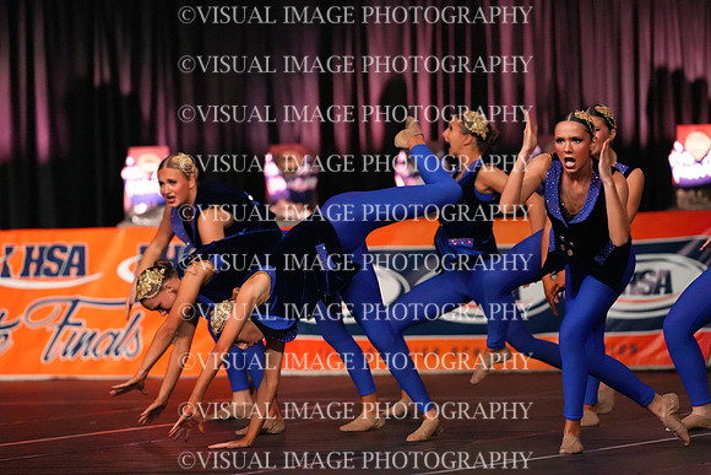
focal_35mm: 300
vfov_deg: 4.6
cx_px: 356
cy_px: 238
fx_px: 5926
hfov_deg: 6.9
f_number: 3.5
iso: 16000
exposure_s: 1/1250
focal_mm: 300
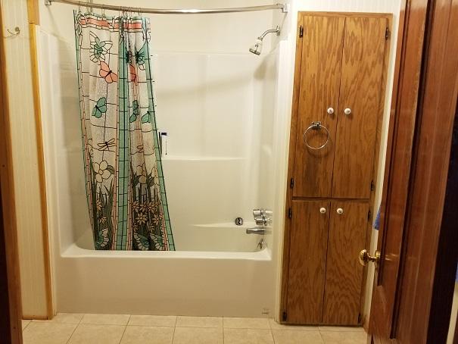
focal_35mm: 26
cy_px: 172
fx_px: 344
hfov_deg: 67.3
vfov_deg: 53.1
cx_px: 229
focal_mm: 4.25
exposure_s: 1/60
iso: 125
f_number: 1.7
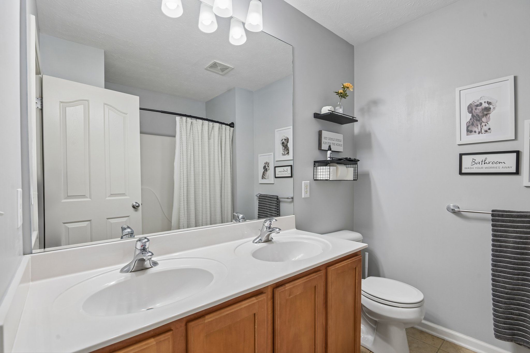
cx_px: 265
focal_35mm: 16
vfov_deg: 73.7
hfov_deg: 96.7
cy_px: 176
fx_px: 236
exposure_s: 1/15
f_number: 8
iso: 200
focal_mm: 16
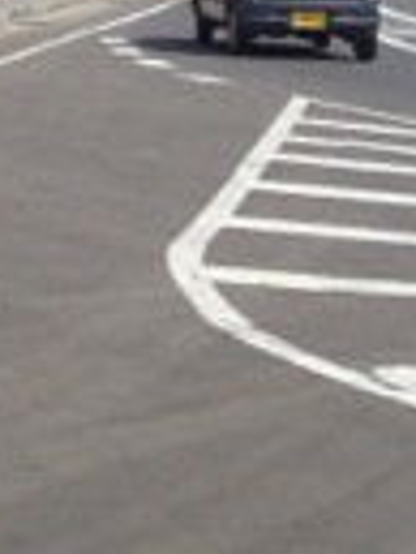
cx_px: -605
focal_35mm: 174
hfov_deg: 7.9
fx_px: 2783
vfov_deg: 10.9
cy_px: -305
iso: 64
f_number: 2.4
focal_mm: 4.28
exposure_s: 1/1842
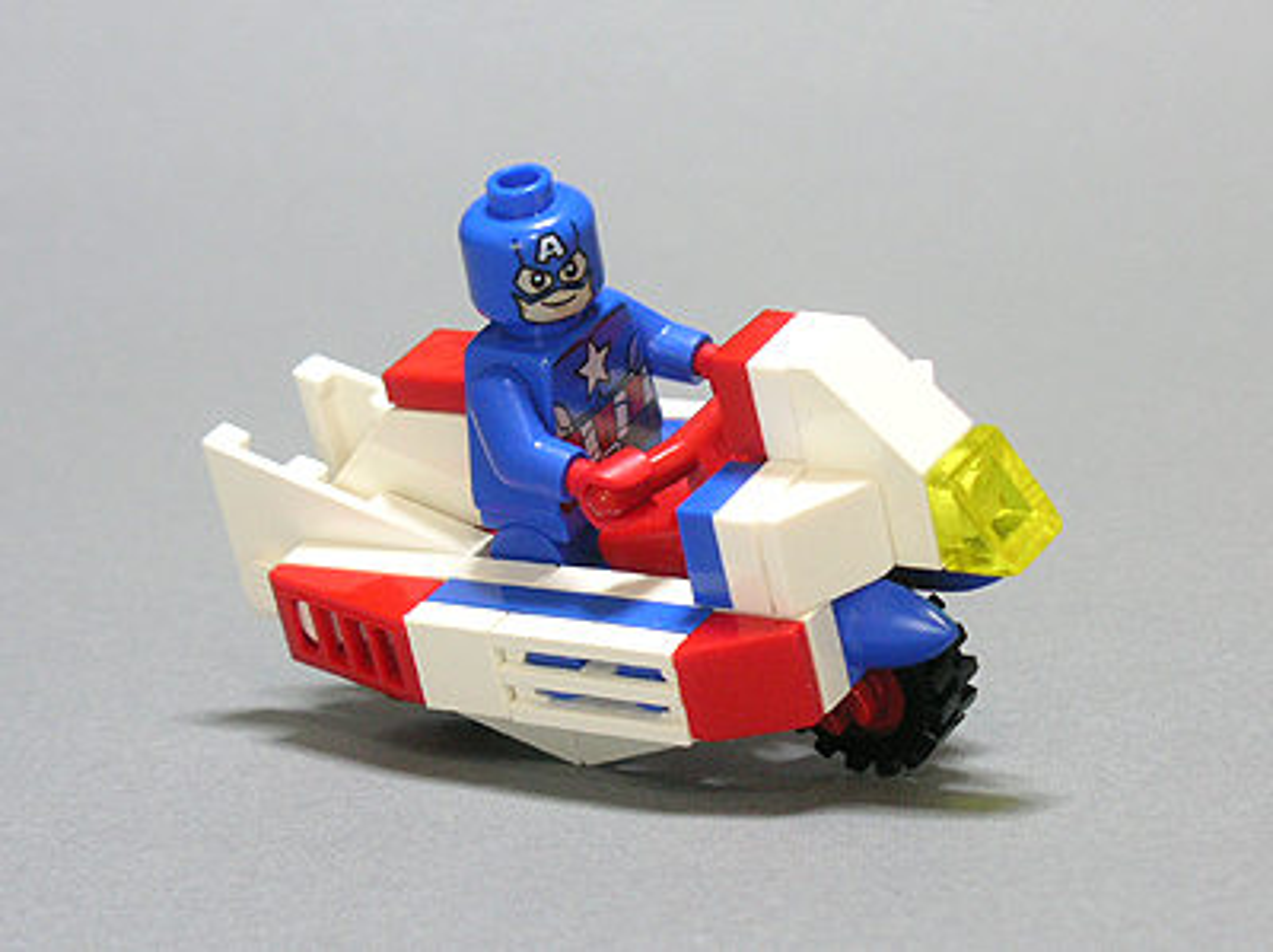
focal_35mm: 105
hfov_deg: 18.7
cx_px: 636
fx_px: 3857
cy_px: 476
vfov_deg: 14.1
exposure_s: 1/2
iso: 100
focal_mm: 17.1
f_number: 5
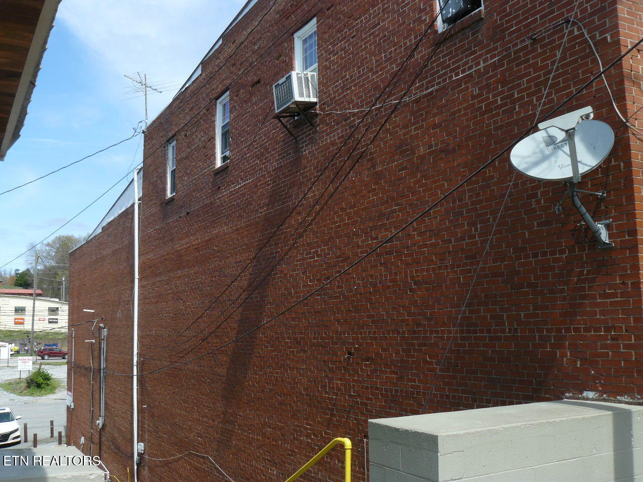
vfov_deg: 39.7
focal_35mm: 36
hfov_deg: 51.4
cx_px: 322
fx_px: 669
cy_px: 241
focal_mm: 6
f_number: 5.6
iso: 100
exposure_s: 1/320
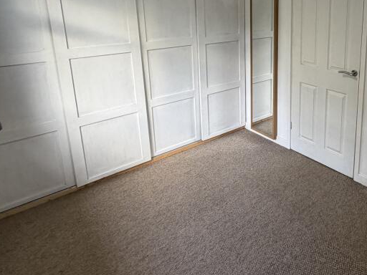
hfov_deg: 59.7
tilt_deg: -12.6
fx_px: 297
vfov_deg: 47.6
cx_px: 280
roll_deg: -0.7
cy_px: 64
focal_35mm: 28
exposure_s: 1/50
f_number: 2.2
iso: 200
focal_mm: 2.22
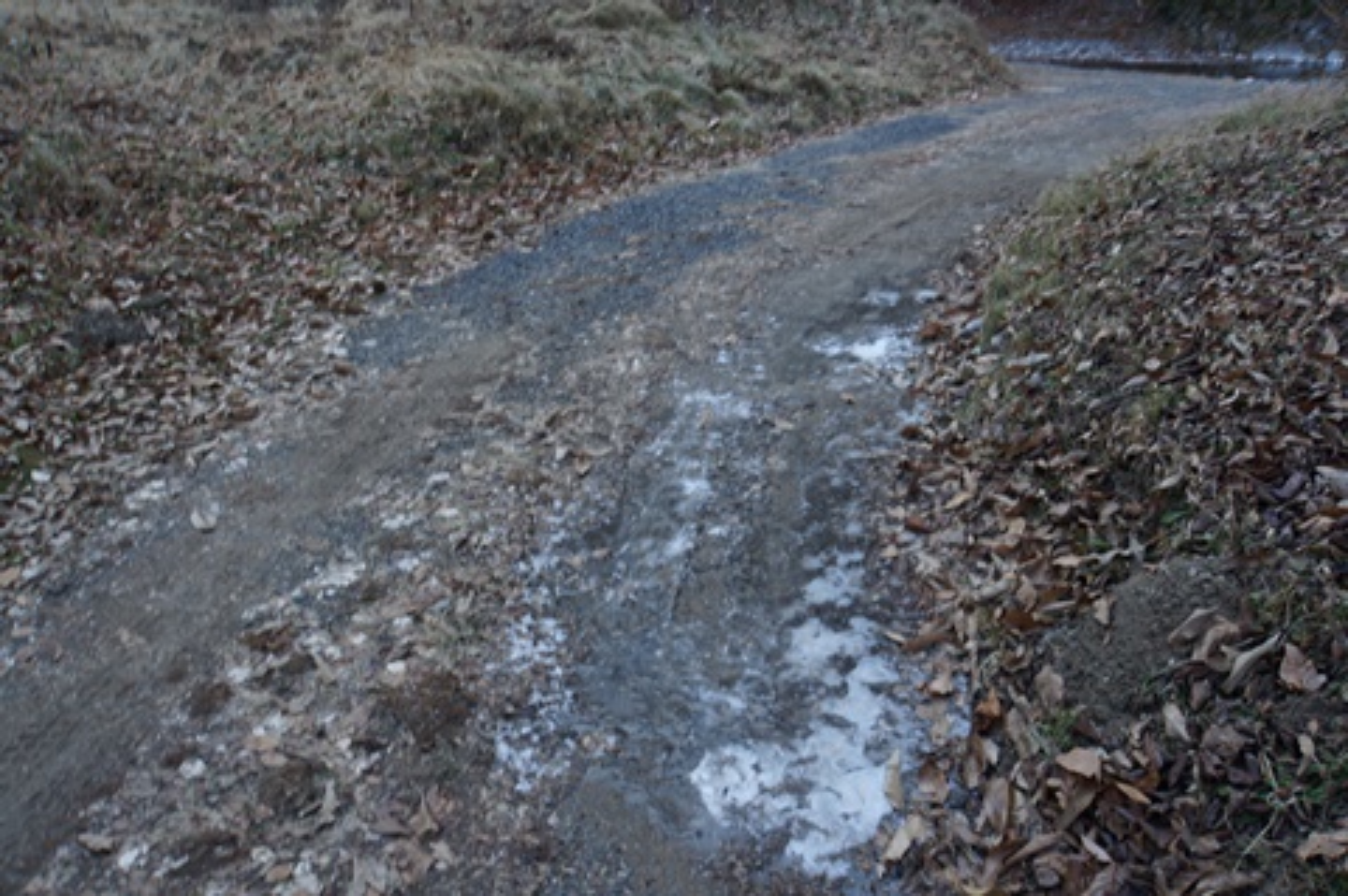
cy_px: 448
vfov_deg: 44.9
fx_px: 1083
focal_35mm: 29
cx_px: 674
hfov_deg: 63.8
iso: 100
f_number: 4
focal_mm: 19.3
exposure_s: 1/60
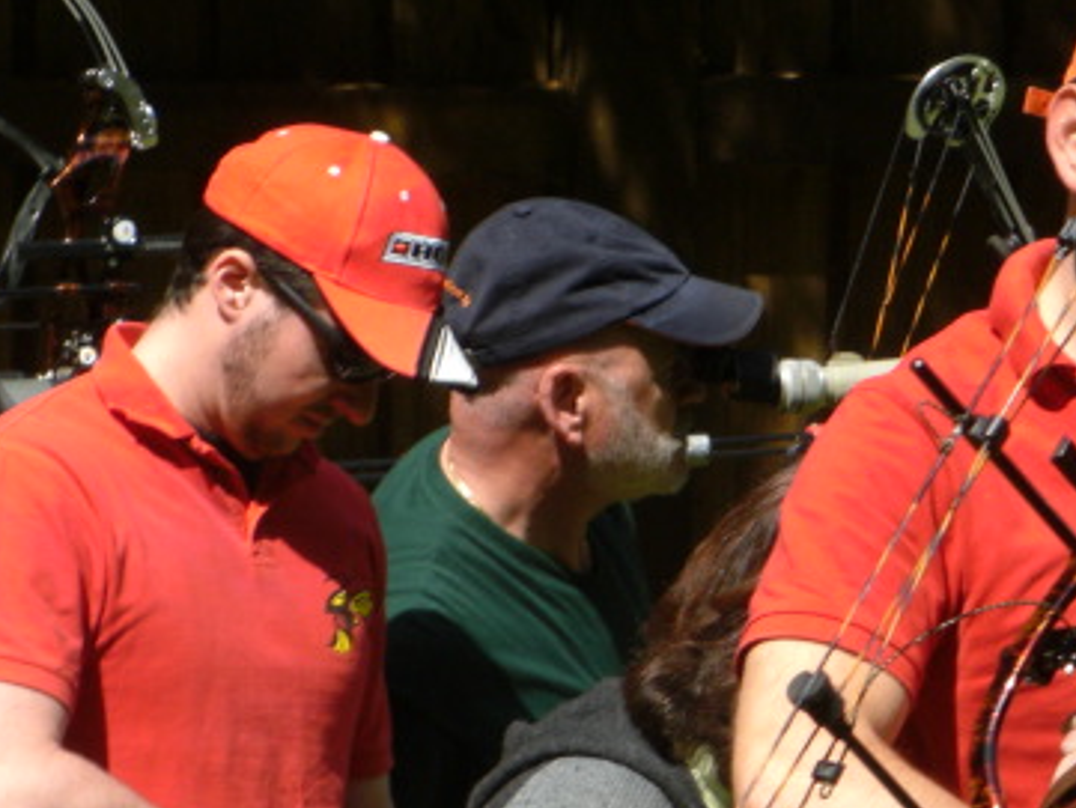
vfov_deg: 3.2
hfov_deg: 4.2
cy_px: 522
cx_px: 578
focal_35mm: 471
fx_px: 14645
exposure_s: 1/500
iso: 100
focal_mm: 44.1
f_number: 5.3
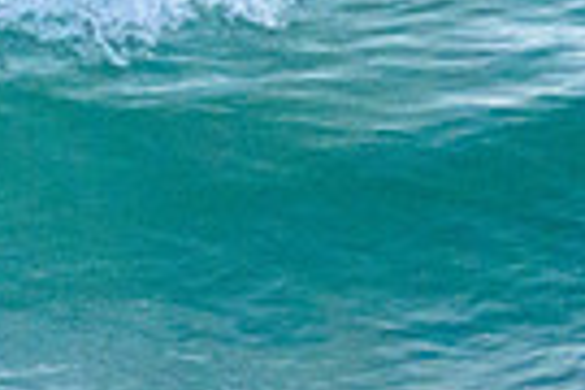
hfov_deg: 0.5
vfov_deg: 0.4
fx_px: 63208
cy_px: 194
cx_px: -816
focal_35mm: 3890
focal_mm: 800
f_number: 11
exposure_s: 1/2000
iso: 4500
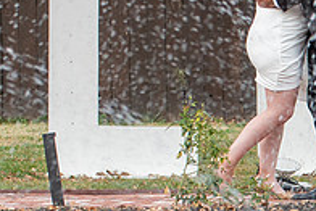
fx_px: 5929
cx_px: 518
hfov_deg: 3.0
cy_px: 314
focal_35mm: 675
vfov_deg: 2.0
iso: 250
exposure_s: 1/200
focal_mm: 105
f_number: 3.5
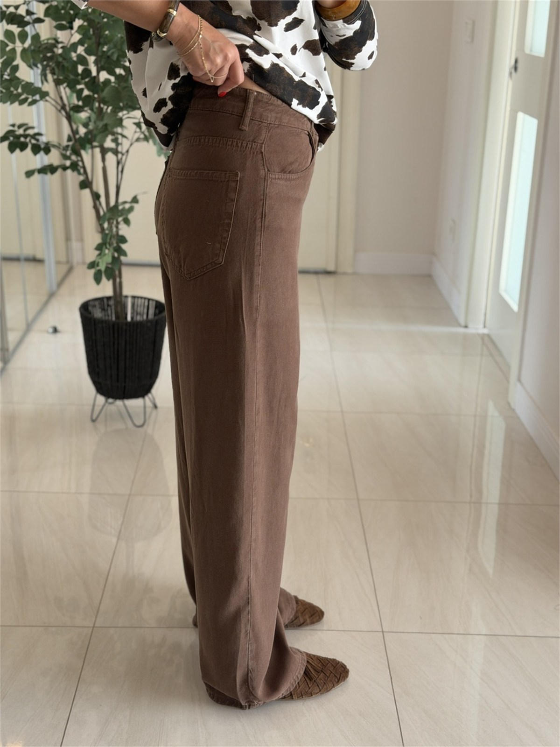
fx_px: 1035
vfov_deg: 39.7
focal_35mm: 48
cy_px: 374
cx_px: 280
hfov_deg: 30.3
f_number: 1.78
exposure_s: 1/60
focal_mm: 6.76
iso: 100
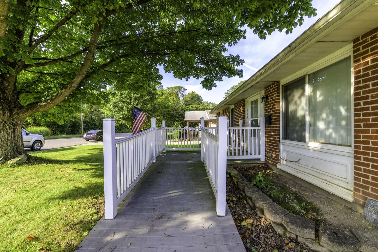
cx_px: 189
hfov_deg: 100.4
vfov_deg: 77.3
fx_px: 157
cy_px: 126
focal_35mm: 15
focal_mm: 15
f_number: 5.6
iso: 64
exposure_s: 1/50
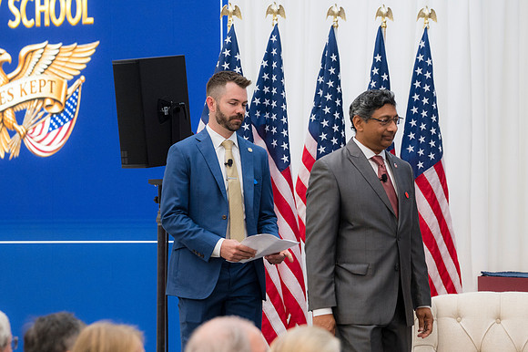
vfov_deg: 8.3
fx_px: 2419
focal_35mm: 165
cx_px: 264
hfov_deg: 12.5
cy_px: 176
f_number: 4
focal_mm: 110
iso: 900
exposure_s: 1/160
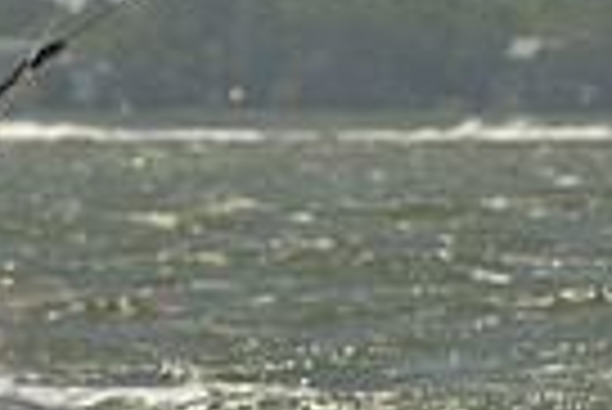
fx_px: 21068
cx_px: -554
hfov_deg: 1.7
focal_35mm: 1238
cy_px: 200
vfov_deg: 1.1
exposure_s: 1/1250
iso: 280
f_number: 10
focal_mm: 290
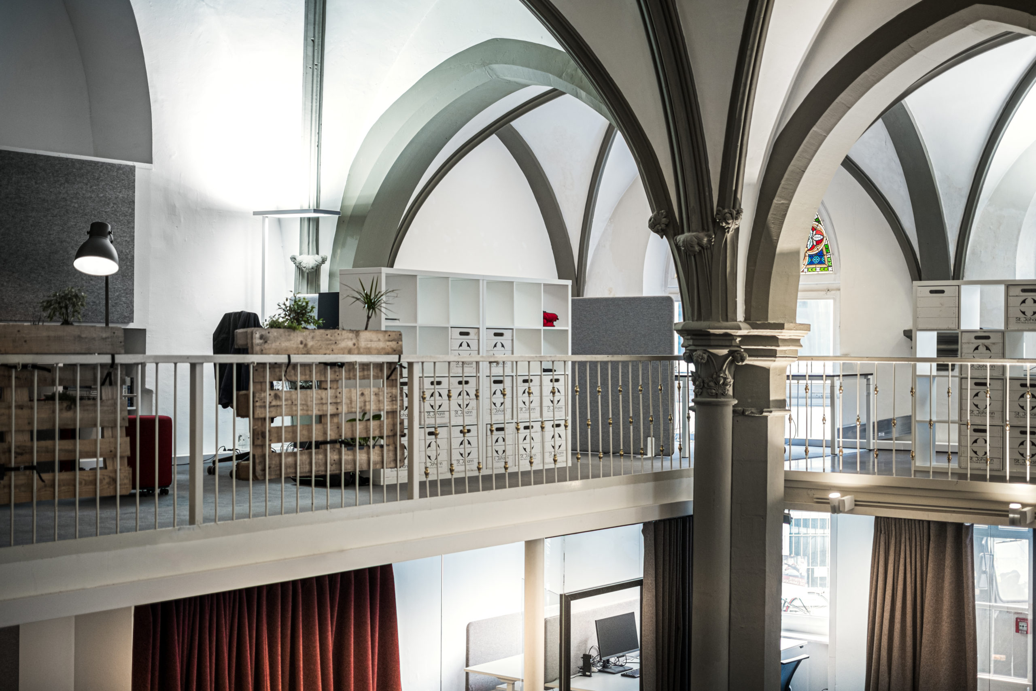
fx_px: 1439
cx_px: 518
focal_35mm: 50
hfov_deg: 39.6
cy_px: 346
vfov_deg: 27.0
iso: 200
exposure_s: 1/125
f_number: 1.4
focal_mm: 33
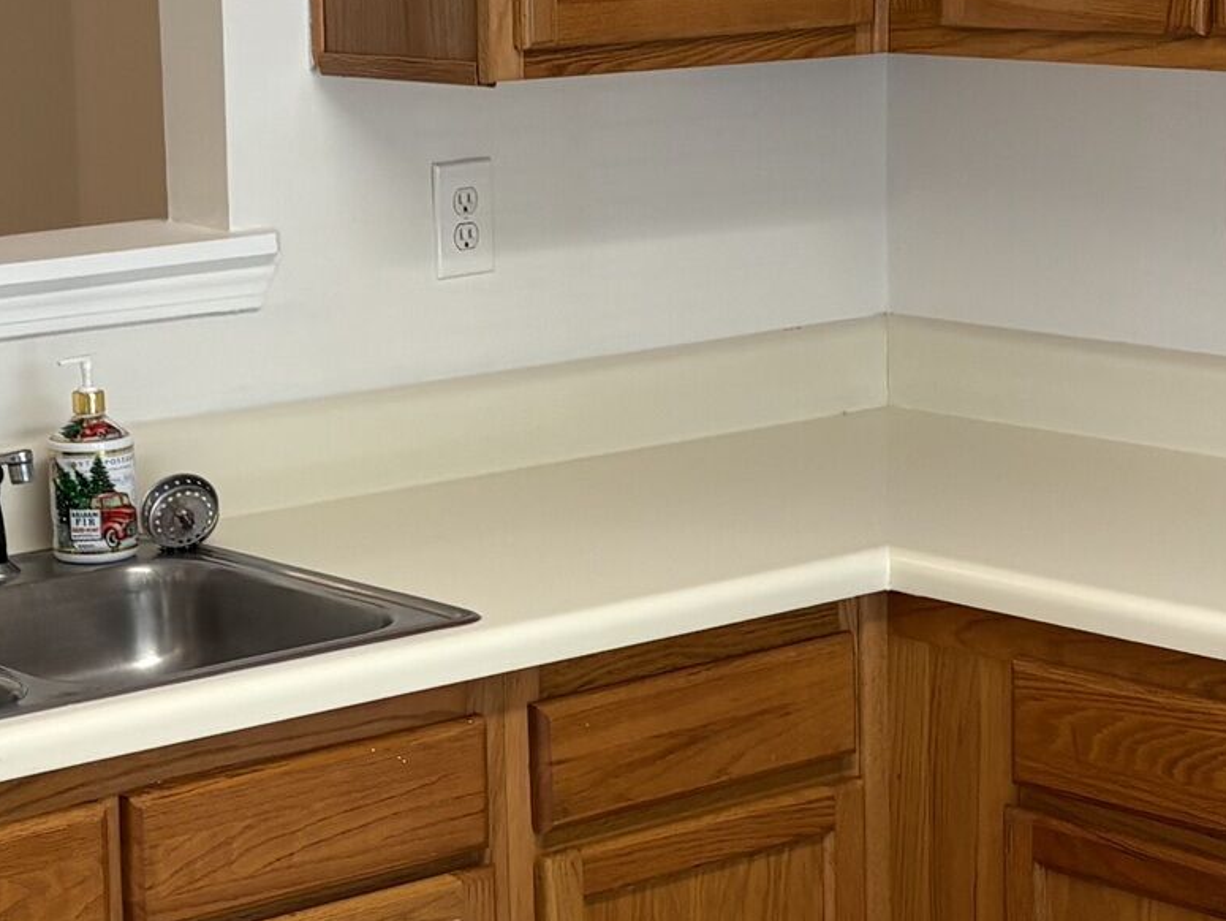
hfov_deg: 19.0
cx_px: 451
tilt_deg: -8.7
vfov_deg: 14.4
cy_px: 369
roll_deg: +0.7
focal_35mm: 103
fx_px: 3650
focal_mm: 5.96
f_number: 1.6
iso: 80
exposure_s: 1/60
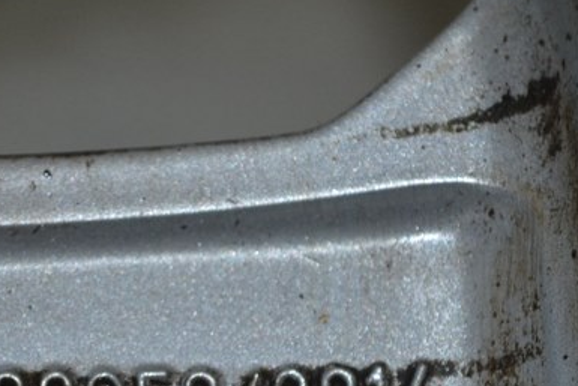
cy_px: 427
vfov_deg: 6.2
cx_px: -44
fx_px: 3523
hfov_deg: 9.3
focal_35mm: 219
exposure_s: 1/60
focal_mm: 55
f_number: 5.6
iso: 280
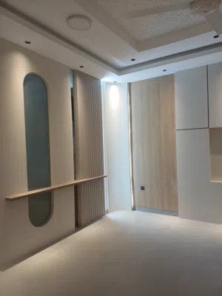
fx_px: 214
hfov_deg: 54.9
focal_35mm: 25
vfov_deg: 69.4
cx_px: 111
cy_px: 148
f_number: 1.8
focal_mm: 4.65
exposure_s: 1/50
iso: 160
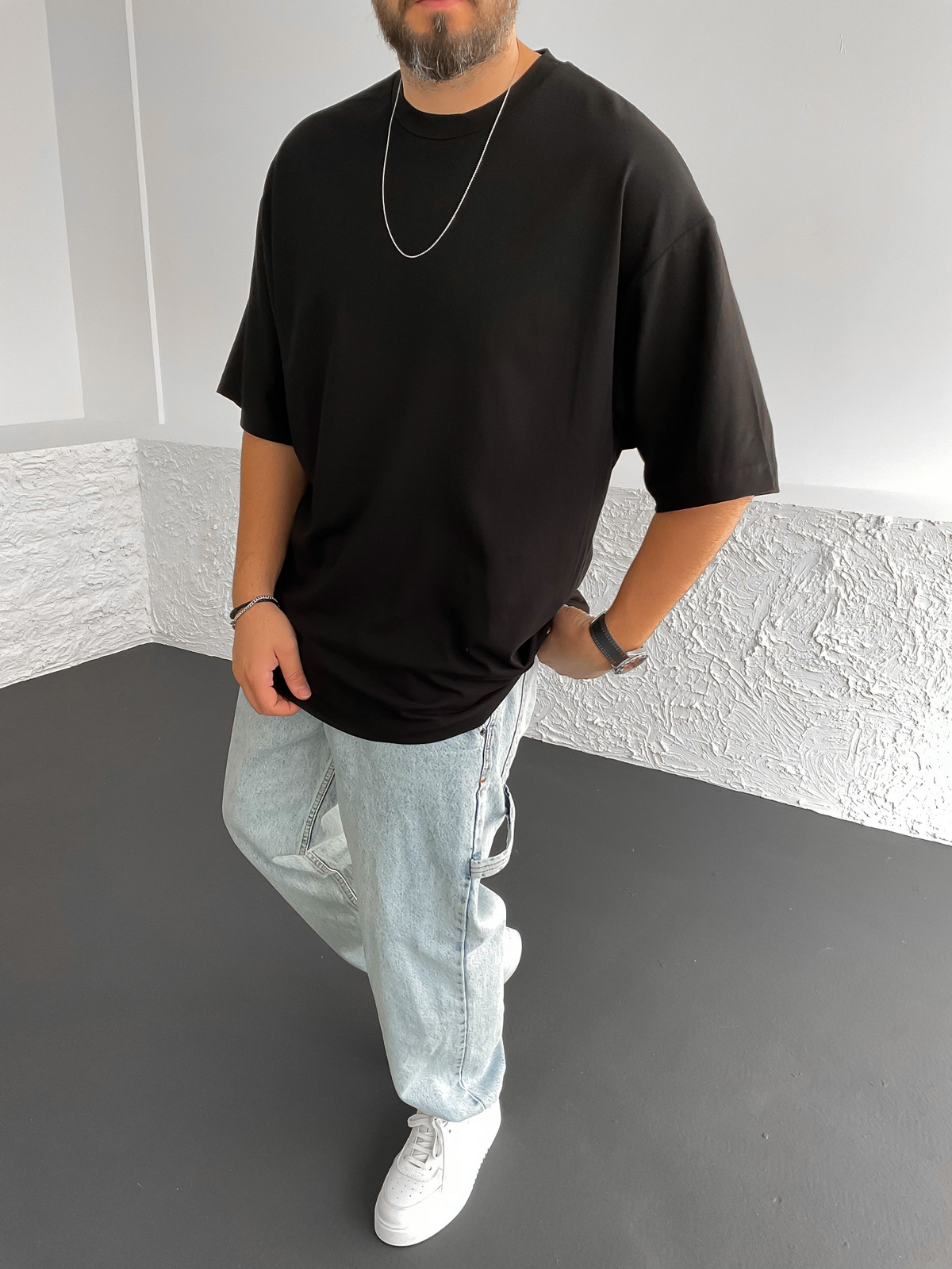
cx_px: 476
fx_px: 1063
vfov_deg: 61.7
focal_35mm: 29
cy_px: 634
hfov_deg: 48.2
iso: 64
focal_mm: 3
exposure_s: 1/120
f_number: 1.8
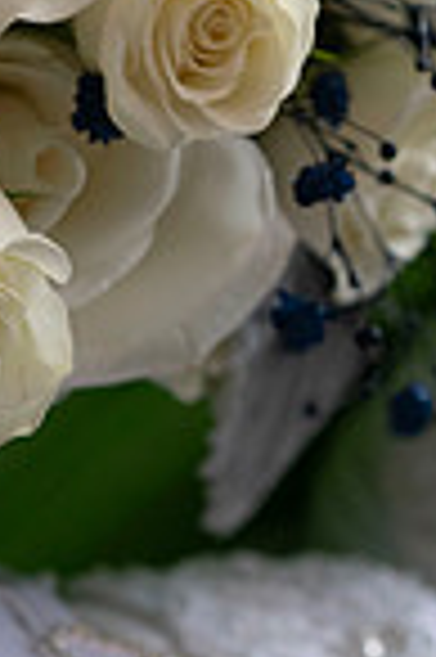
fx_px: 4771
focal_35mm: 262
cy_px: -135
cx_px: -155
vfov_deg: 7.8
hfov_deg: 5.2
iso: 4000
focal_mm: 85
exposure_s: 1/1000
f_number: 4
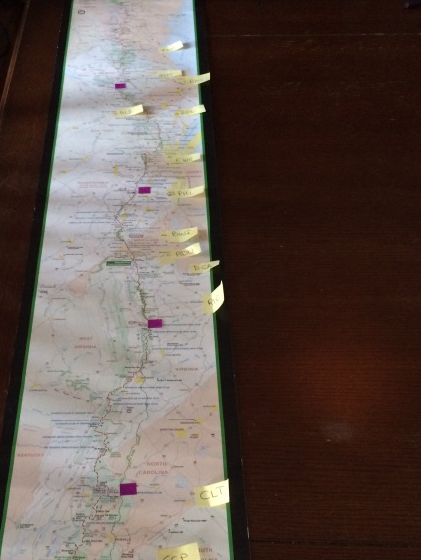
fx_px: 713
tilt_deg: -51.9
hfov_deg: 32.6
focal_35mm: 44
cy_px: 313
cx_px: 140
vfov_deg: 42.9
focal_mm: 4.15
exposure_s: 1/17
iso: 250
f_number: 2.2
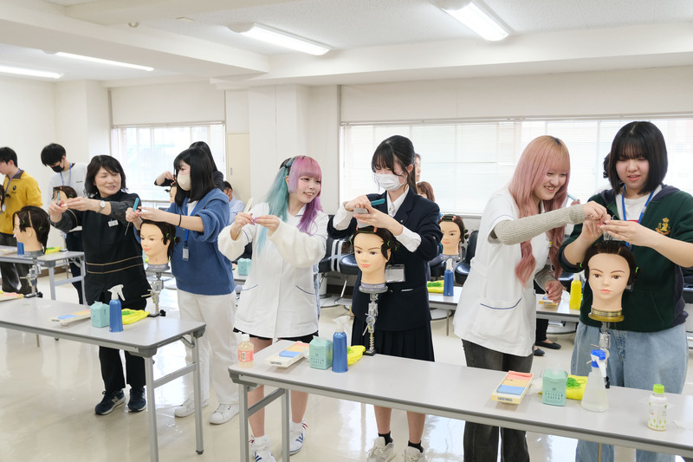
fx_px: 616
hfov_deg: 58.7
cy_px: 231
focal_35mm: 32
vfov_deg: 41.1
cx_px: 346
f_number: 4.2
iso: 320
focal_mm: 21.5
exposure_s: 1/30
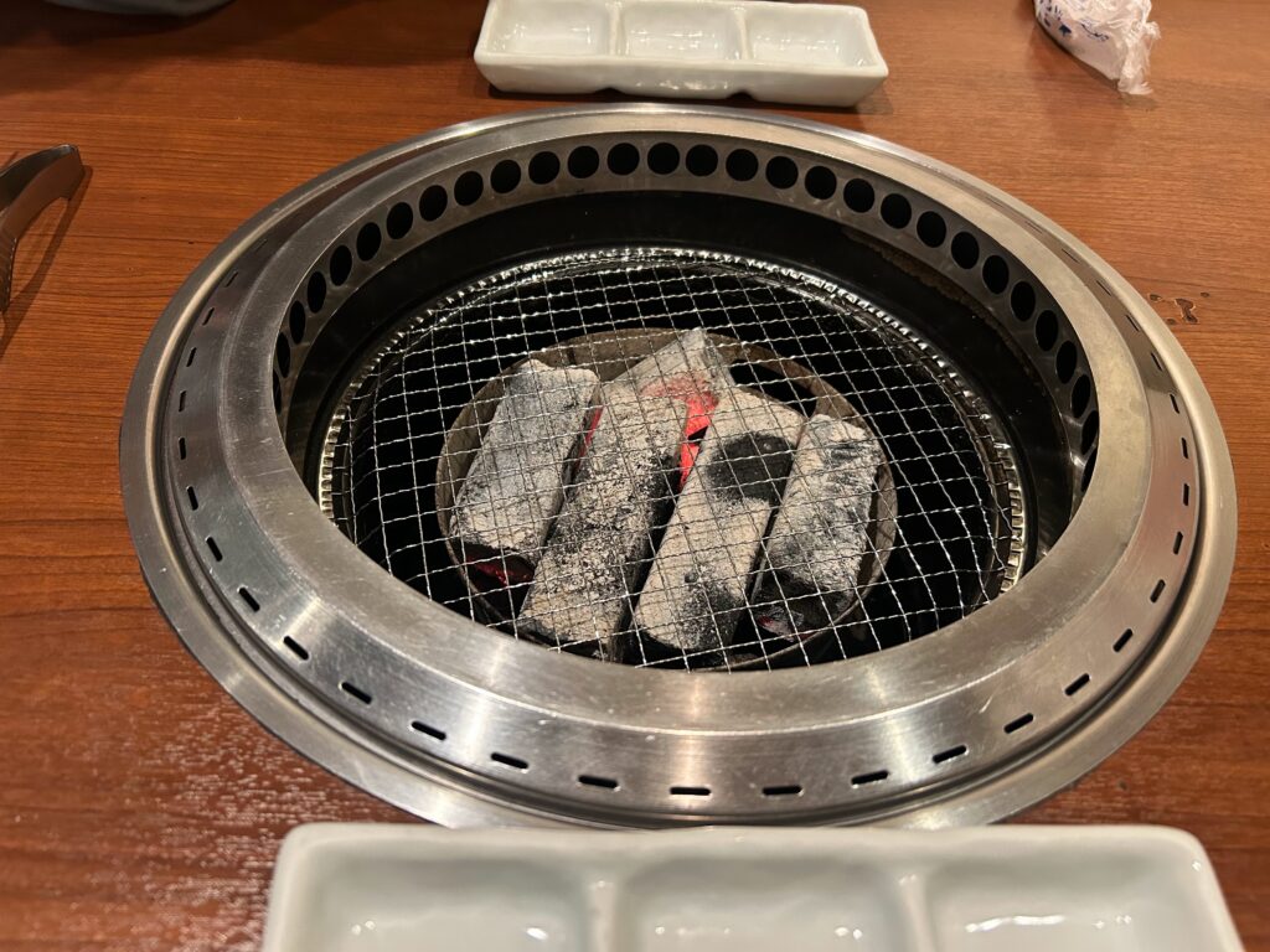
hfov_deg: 67.3
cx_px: 635
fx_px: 954
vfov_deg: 53.1
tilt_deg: -47.0
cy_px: 476
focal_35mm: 26
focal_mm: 5.7
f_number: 1.5
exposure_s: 1/33
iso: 400
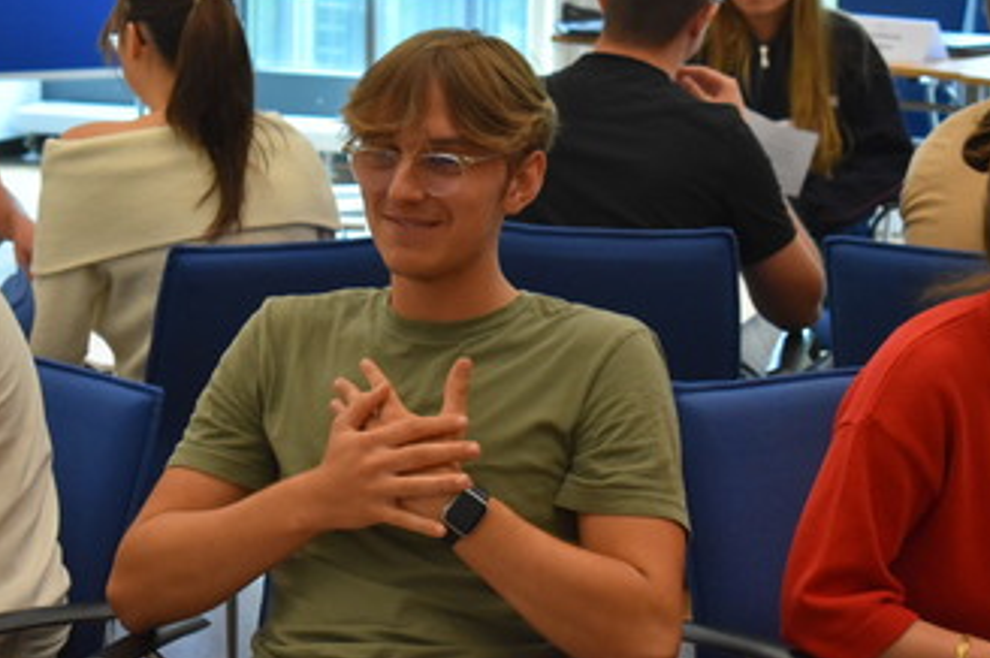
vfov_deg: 10.9
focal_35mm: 126
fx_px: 3455
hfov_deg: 16.3
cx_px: 486
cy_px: 267
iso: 1400
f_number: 5.6
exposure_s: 1/60
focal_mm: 55
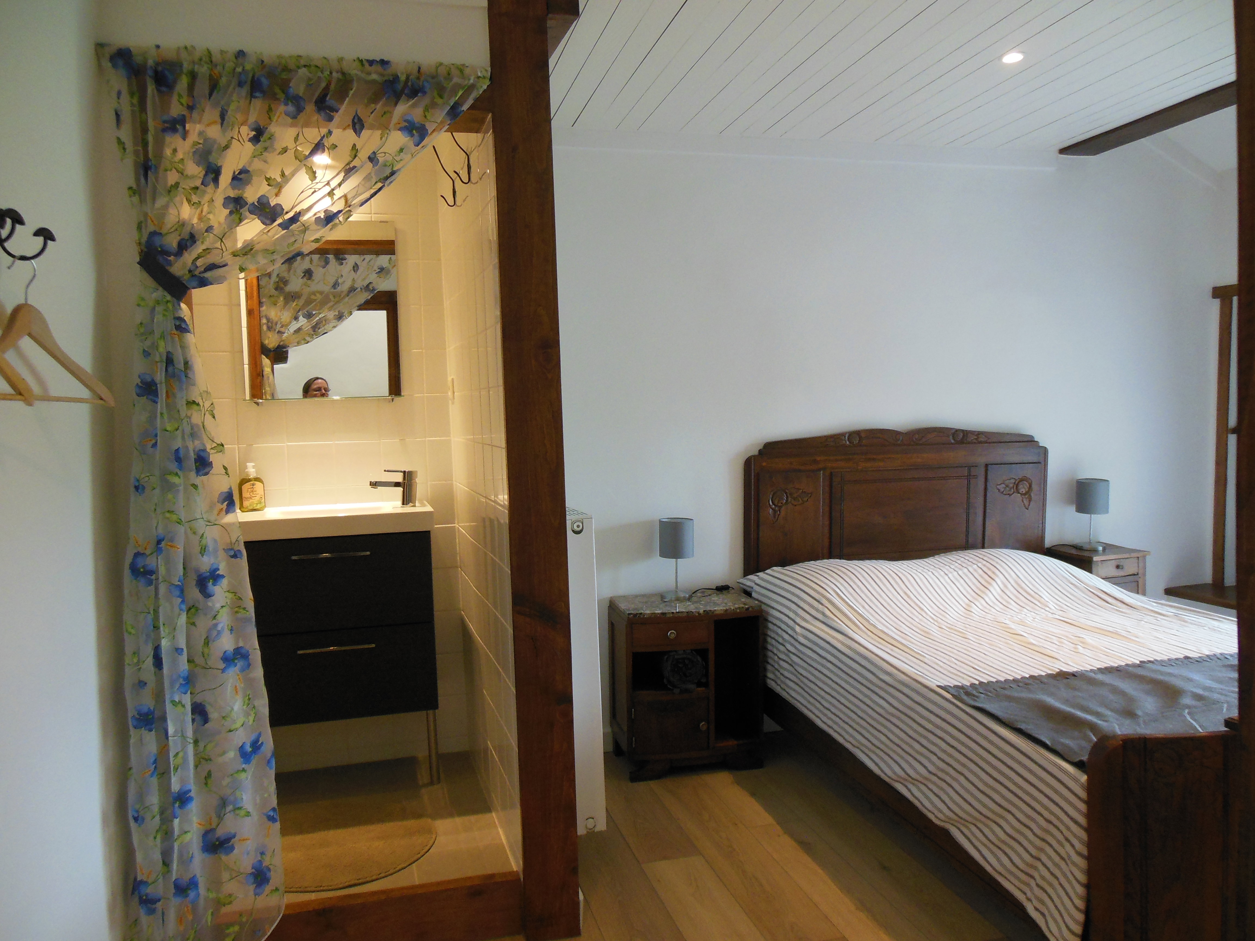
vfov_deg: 54.9
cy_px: 470
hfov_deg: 69.4
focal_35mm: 25
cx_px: 628
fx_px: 906
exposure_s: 1/25
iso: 400
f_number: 3.2
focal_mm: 4.5
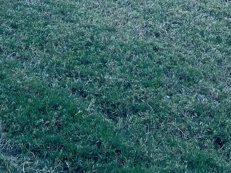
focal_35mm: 100
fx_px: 667
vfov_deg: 12.3
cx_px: 154
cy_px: -216
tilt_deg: -3.9
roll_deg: -4.3
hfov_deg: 19.6
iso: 32
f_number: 1.6
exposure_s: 1/700
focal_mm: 5.1
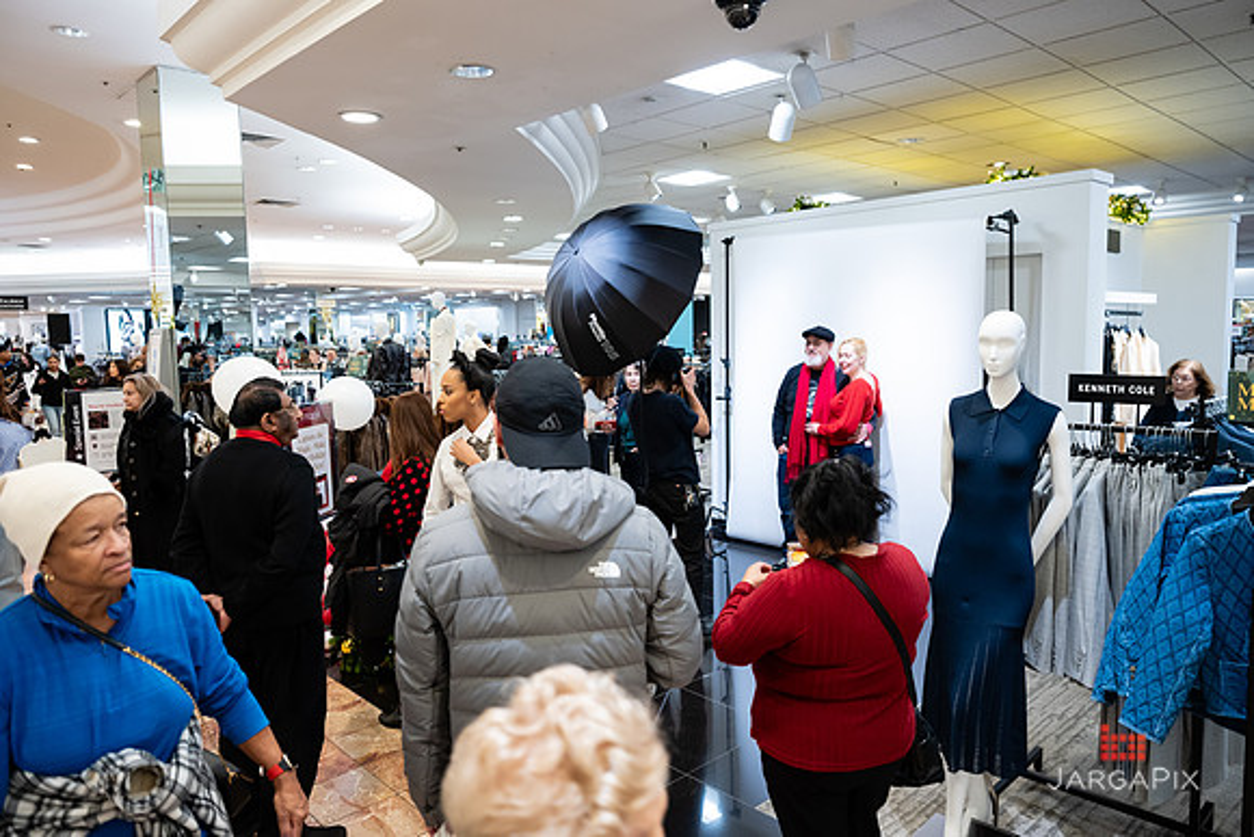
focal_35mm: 24
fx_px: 839
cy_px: 418
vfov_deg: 53.0
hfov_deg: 73.5
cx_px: 627
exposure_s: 1/125
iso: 1000
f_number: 3.2
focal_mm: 24
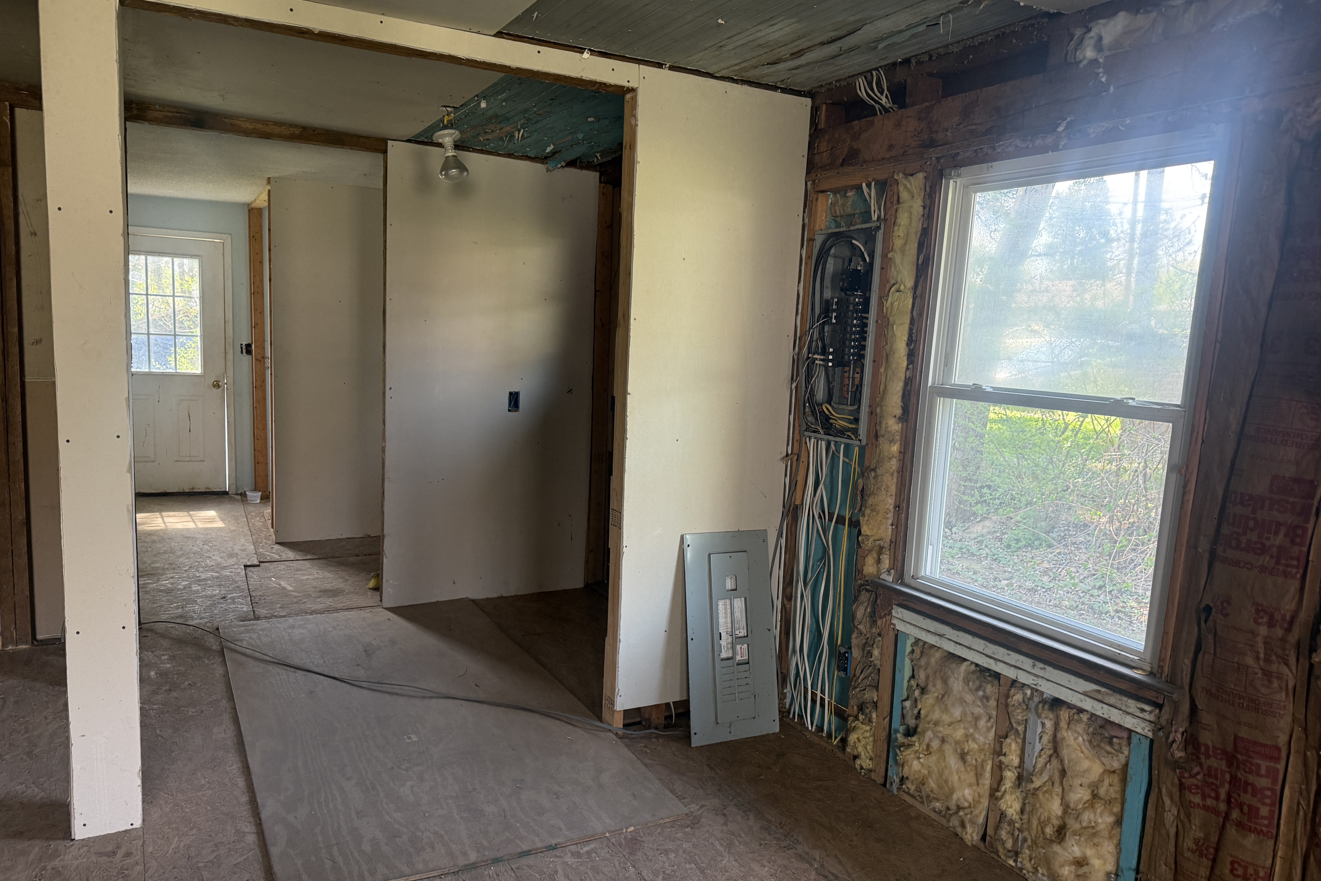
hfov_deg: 71.5
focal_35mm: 25
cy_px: 468
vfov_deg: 51.3
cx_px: 661
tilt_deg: -7.2
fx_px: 917
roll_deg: -1.4
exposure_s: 1/80
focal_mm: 6.76
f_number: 1.78
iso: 200
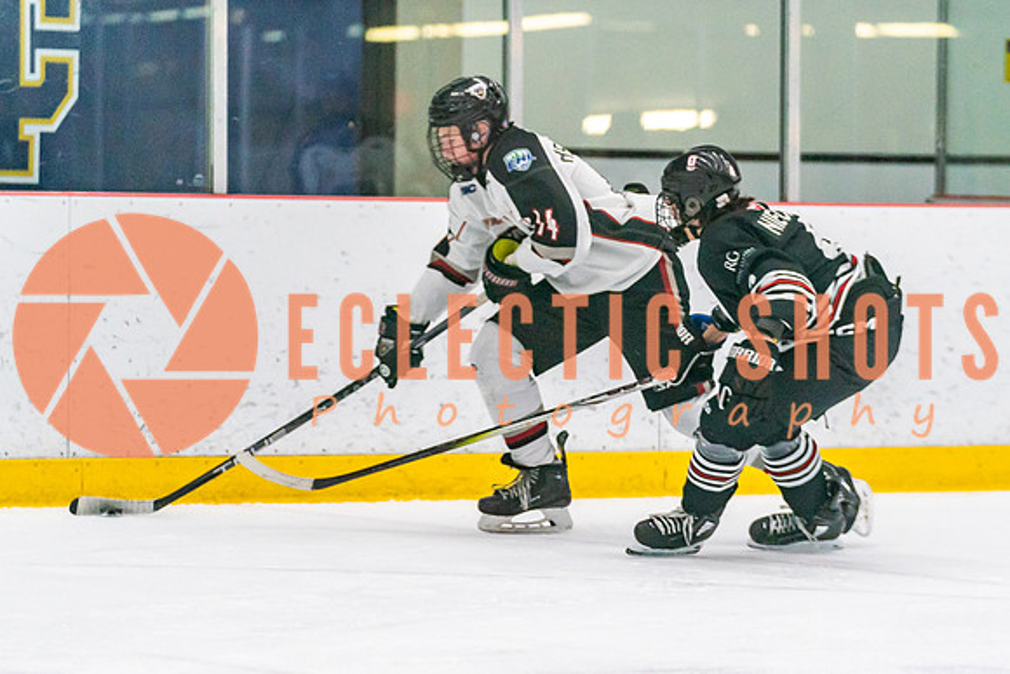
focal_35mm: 256
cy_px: 411
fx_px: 7172
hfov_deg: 8.1
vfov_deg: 5.4
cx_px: 505
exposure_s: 1/1250
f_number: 2.8
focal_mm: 148
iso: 3200
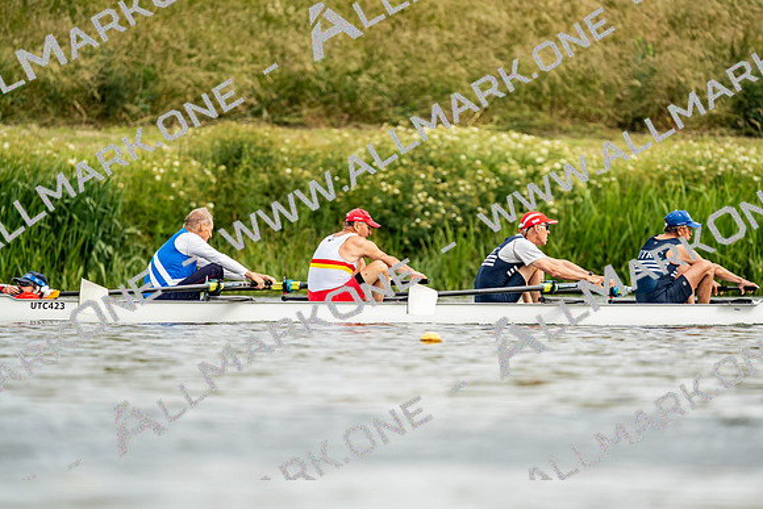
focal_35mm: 600
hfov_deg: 3.4
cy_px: 254
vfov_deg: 2.3
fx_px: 12719
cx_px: 382
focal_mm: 600
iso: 400
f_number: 6.3
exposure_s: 1/2000
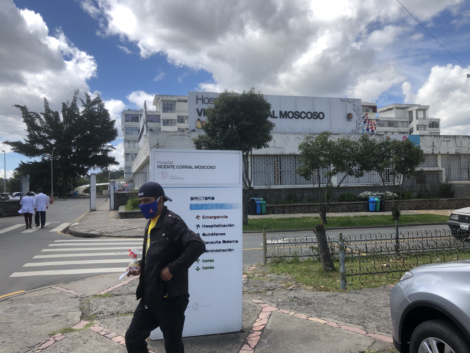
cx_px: 235
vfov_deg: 49.7
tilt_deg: +2.1
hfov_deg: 63.4
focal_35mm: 28
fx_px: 380
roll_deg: +1.6
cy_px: 176
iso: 20
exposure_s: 1/1656
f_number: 1.8
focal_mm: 3.99
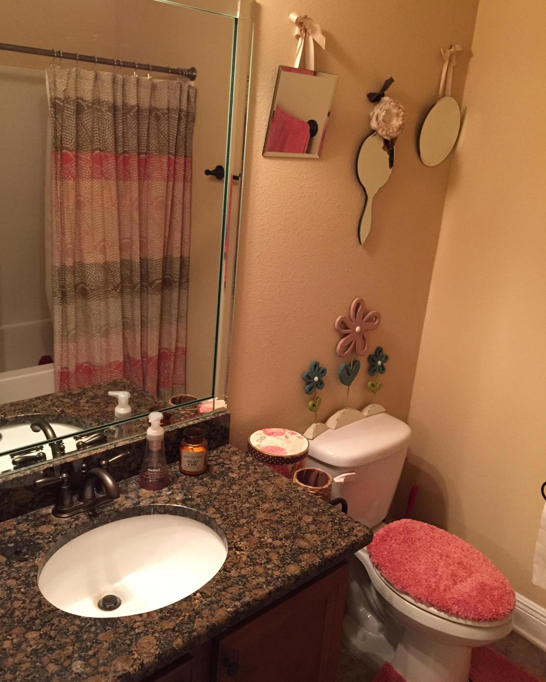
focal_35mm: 31
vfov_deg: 57.2
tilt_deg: -16.5
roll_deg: -3.9
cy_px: 344
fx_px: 626
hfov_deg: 47.1
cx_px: 268
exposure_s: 1/24
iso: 250
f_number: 2.2
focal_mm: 4.15
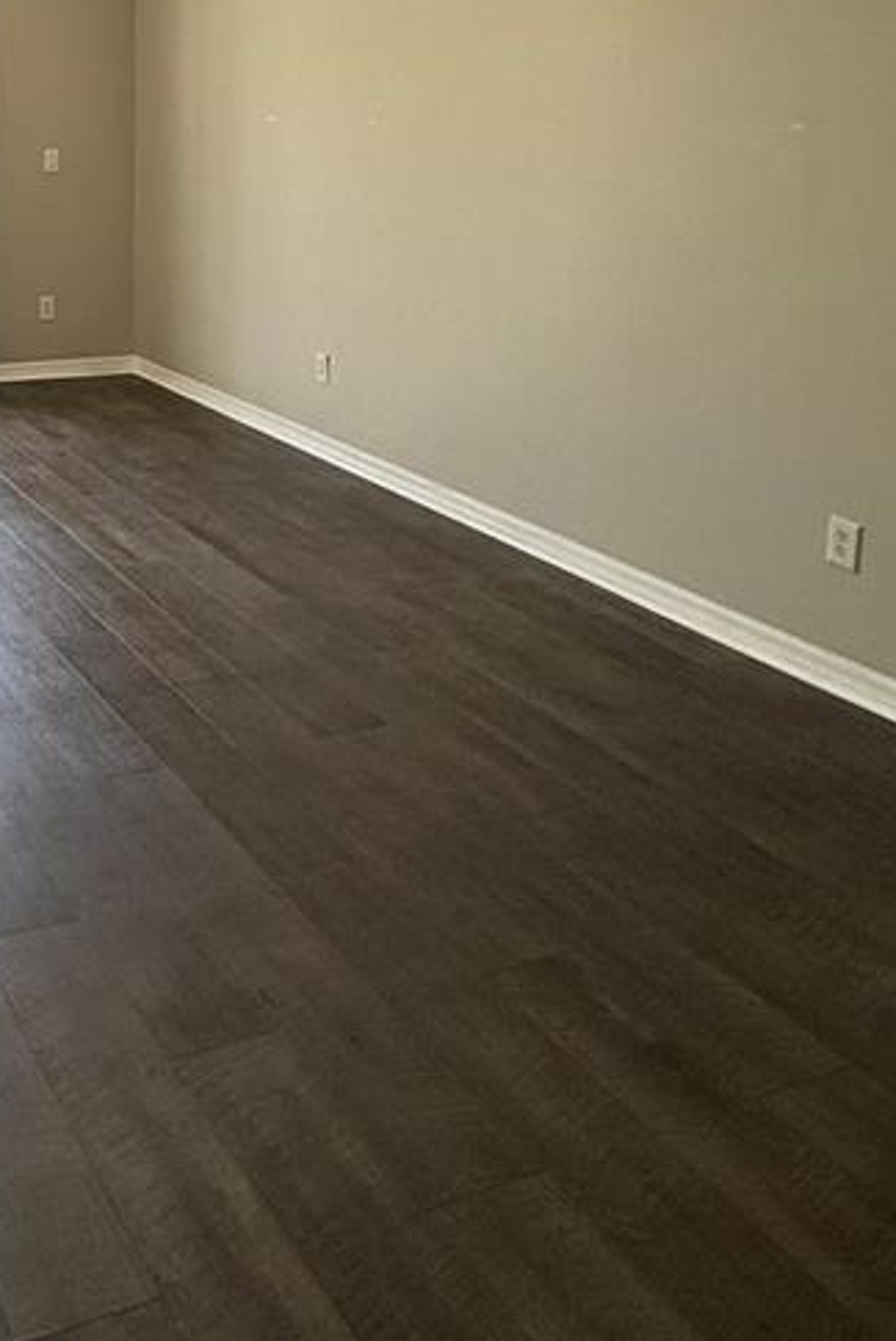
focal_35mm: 36
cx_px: 19
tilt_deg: +0.2
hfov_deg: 34.0
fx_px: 1342
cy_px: 124
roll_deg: -1.9
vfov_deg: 47.5
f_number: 2.2
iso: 64
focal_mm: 2.22
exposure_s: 1/164
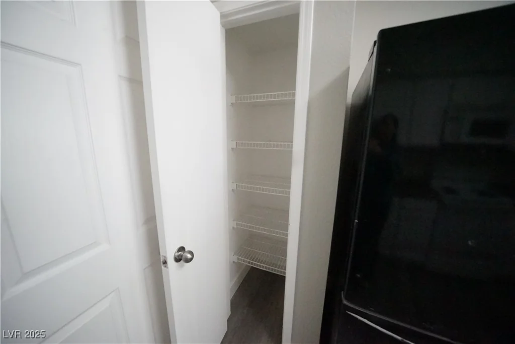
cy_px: 172
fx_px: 172
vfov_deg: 90.0
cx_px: 258
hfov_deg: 112.6
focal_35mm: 12
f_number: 7.1
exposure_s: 1/125
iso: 16000
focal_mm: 12
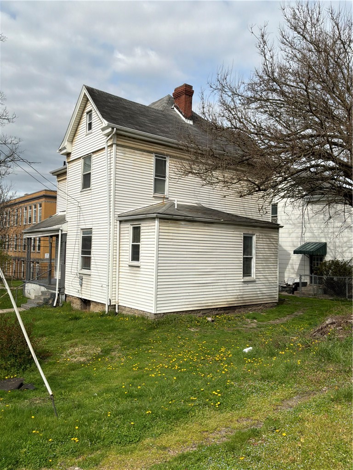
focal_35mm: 28
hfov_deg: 49.7
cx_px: 176
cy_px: 235
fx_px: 381
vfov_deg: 63.4
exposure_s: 1/2538
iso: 25
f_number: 1.8
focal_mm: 3
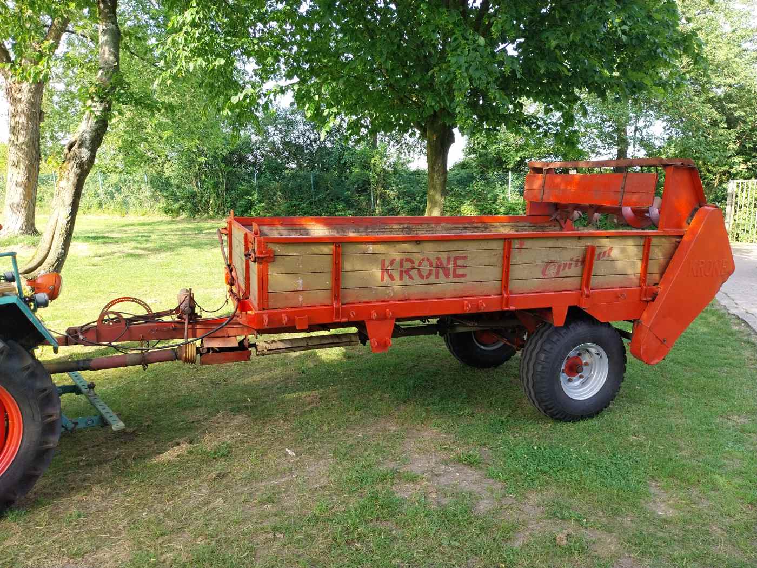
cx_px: 378
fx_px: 569
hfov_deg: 67.3
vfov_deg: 53.1
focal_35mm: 26
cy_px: 284
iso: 32
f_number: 1.8
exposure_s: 1/100
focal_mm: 4
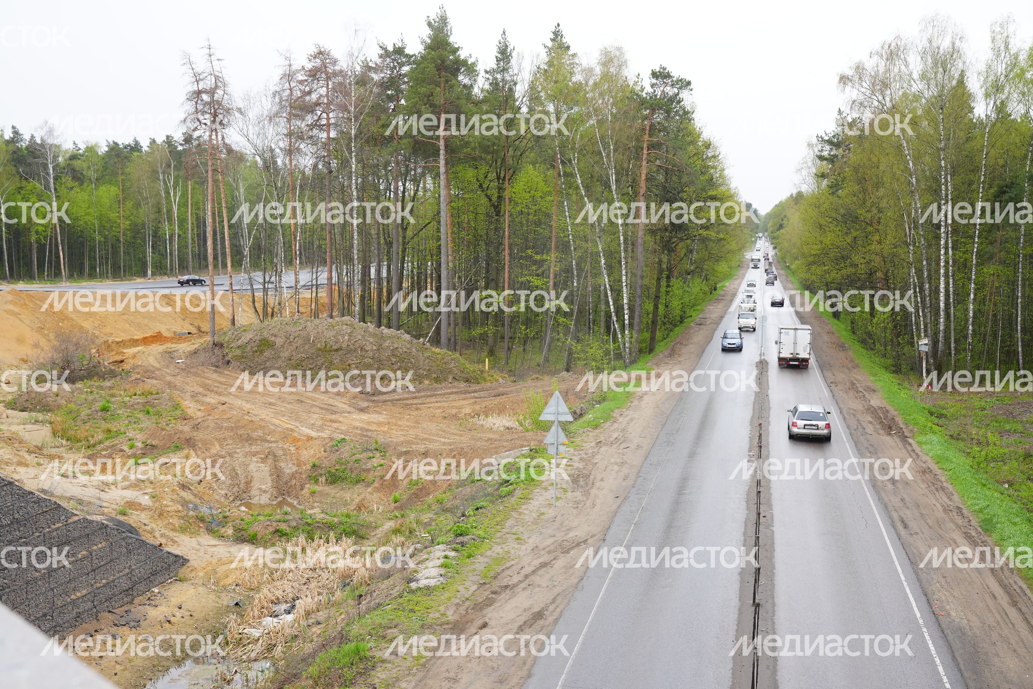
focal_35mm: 42
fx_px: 1205
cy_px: 344
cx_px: 516
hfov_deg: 46.4
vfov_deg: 31.9
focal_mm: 42
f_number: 7.1
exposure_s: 1/640
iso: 1000
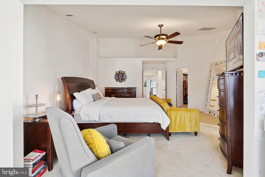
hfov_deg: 96.7
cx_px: 132
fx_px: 118
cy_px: 88
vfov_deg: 73.8
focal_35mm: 16
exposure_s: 1/15
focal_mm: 16
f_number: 8
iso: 400
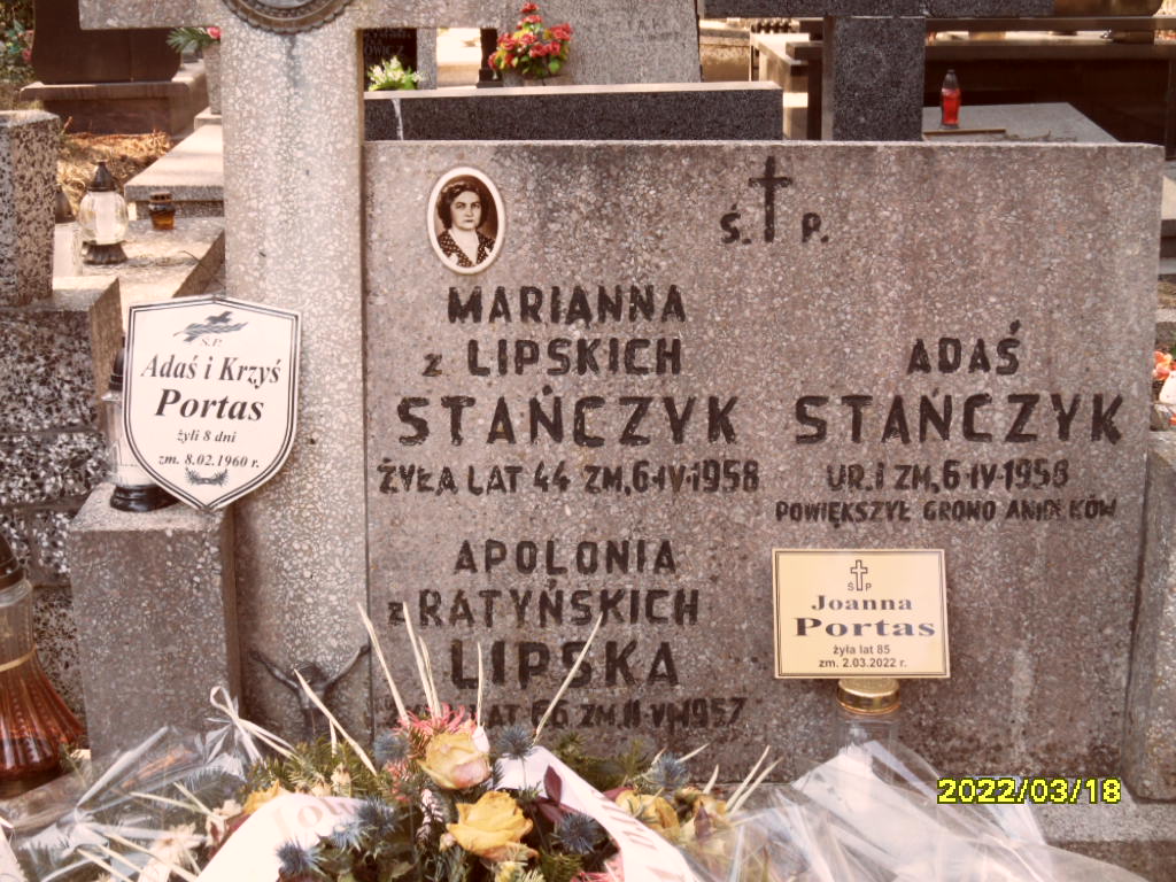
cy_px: 441
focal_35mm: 50
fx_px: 1699
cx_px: 588
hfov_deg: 38.2
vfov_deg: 29.1
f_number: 3.8
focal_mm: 8.2
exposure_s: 1/45
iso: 100
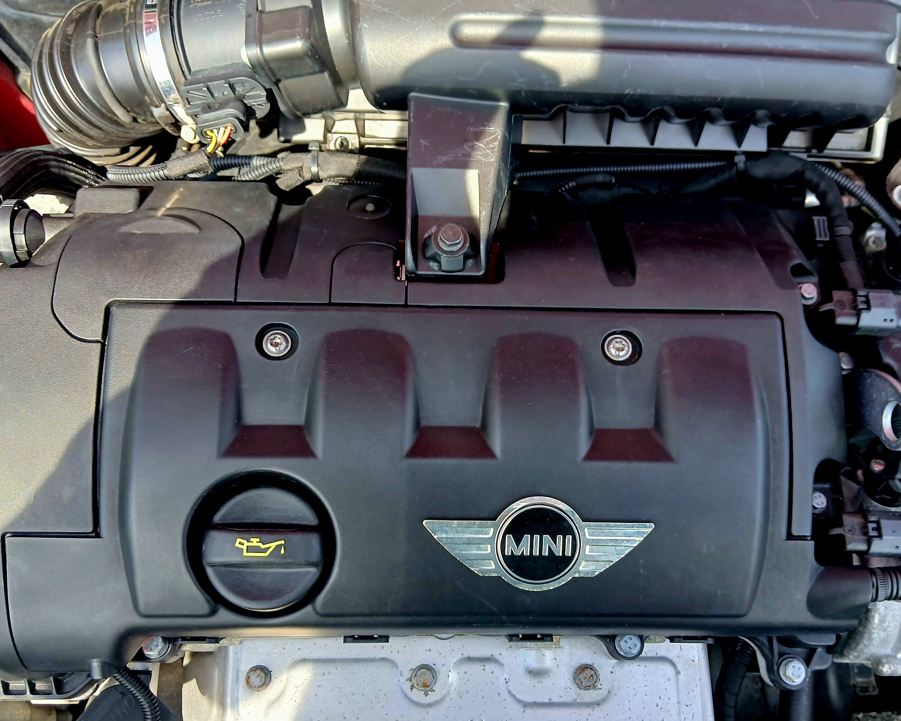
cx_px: 458
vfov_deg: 48.4
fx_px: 800
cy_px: 393
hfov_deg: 58.8
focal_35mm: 30
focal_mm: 3.98
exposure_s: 1/120
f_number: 1.8
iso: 40
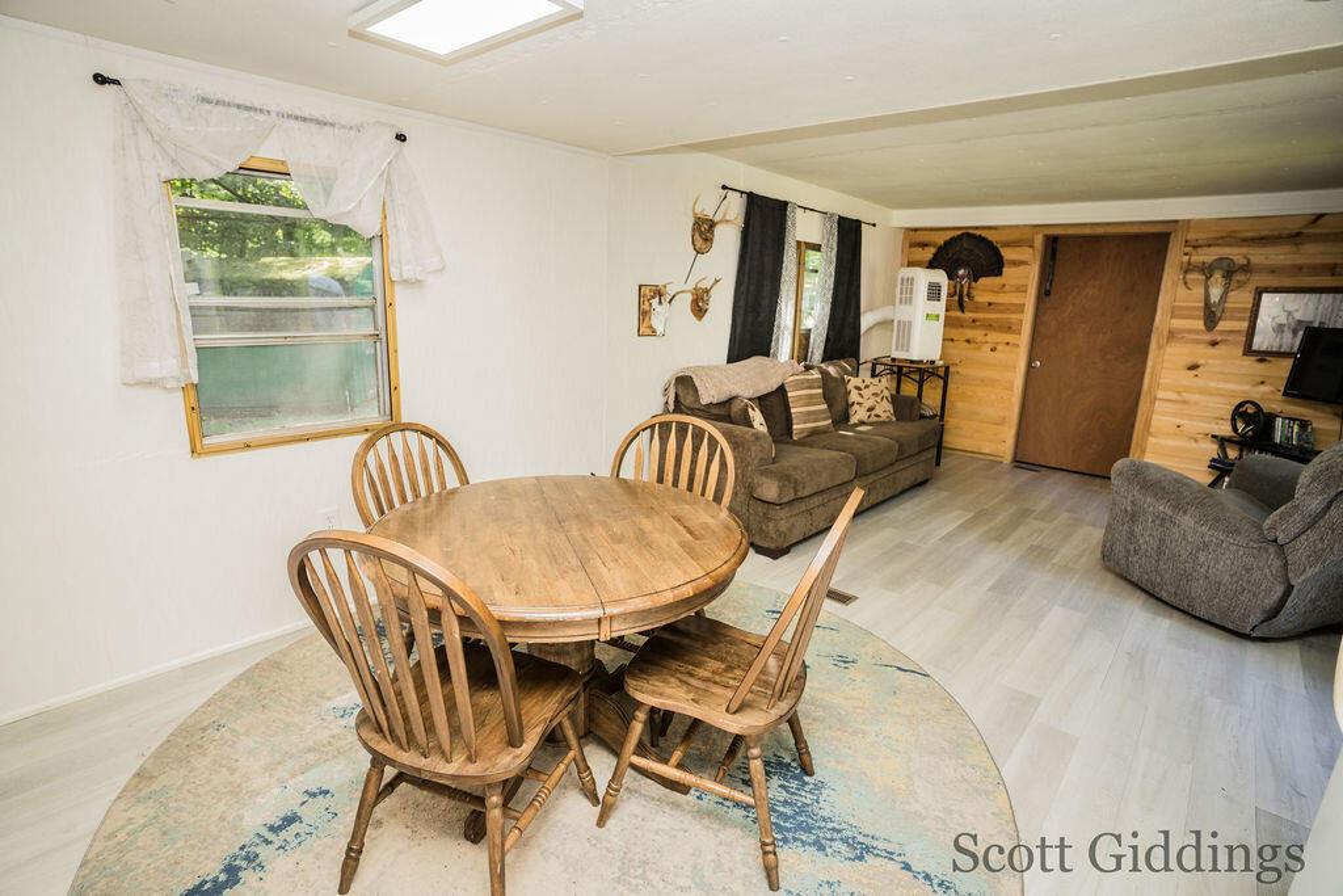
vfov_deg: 70.5
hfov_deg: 93.3
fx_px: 634
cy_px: 448
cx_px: 672
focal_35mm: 17
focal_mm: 17
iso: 500
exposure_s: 1/80
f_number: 3.5
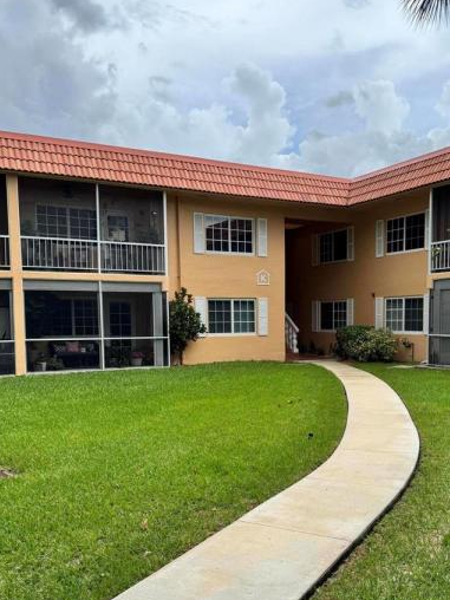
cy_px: 361
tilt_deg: -5.1
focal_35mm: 34
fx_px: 589
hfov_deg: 41.5
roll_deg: +0.0
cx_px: 278
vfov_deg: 53.6
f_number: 1.78
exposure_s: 1/1818
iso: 80
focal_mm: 6.76
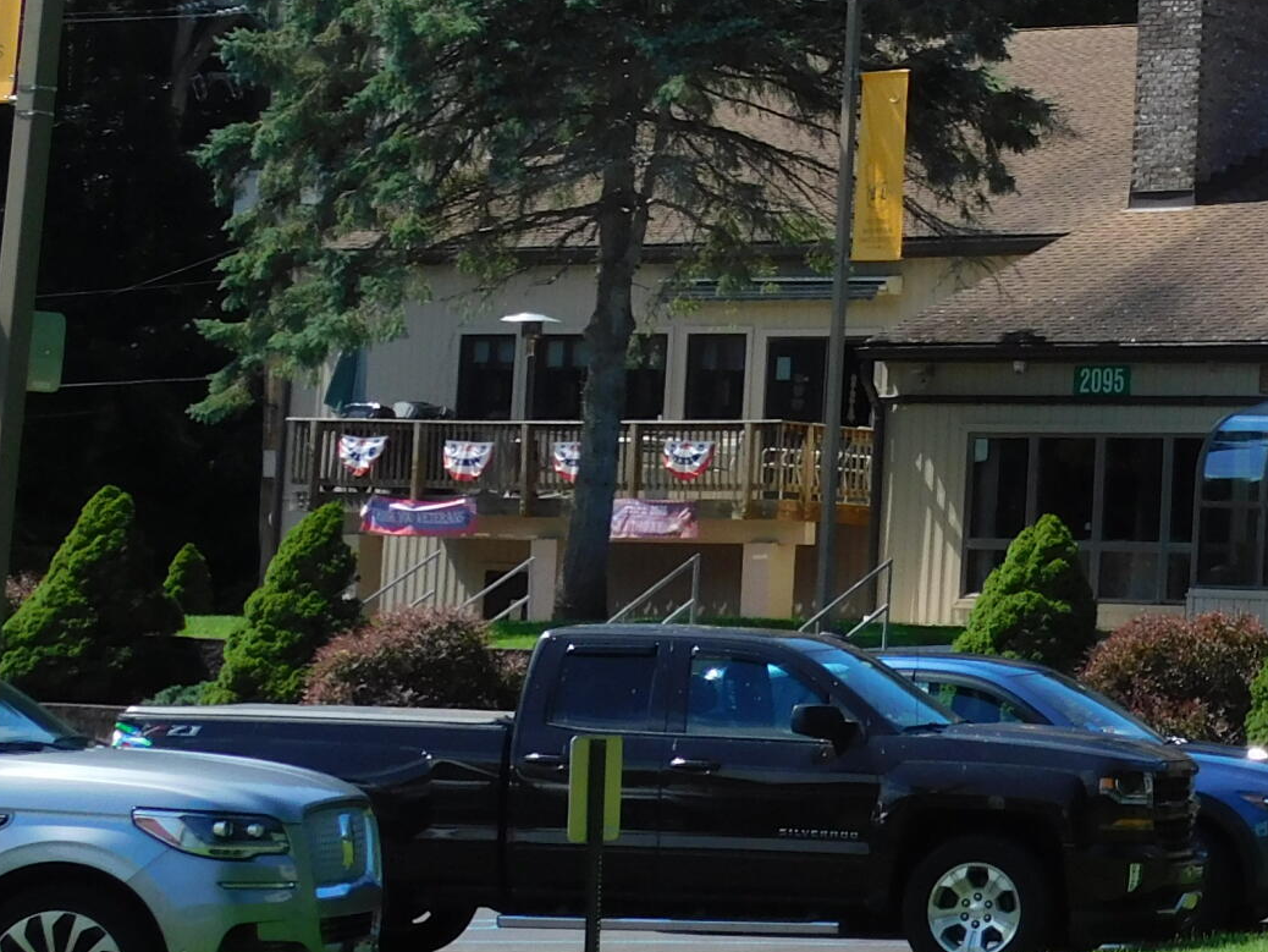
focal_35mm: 130
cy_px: -21
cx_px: 1782
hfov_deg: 14.4
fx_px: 4763
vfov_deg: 11.3
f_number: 3.7
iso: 125
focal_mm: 8
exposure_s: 1/800
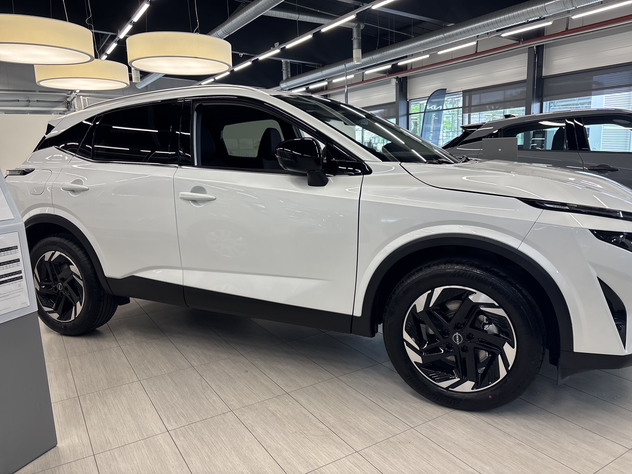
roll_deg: +1.4
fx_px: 475
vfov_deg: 53.1
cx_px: 316
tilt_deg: -9.1
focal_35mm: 26
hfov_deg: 67.3
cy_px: 237
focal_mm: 5.96
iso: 64
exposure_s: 1/100
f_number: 1.6
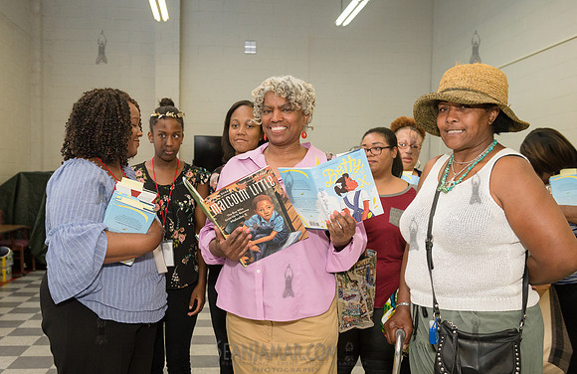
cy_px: 214
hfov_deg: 53.2
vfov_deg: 36.0
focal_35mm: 36
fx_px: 574
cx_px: 257
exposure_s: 1/500
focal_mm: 32
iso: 2000
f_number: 4.5
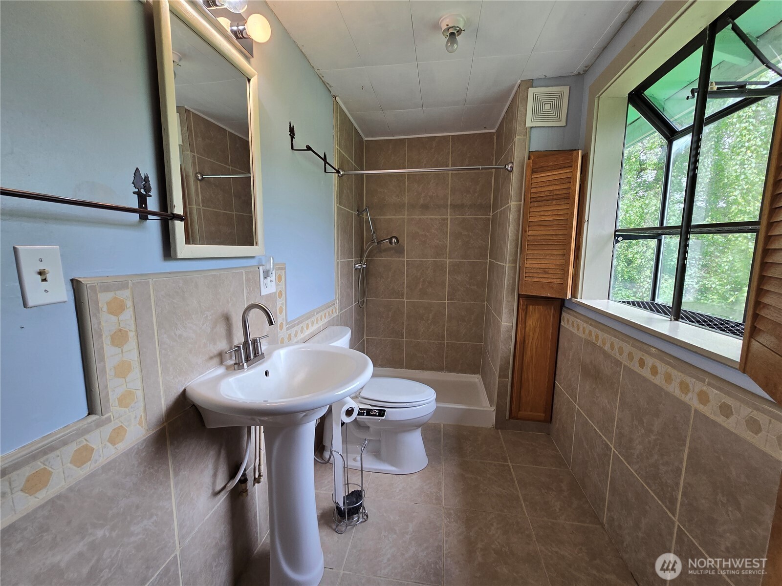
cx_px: 391
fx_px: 294
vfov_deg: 89.9
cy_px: 293
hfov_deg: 106.2
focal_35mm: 13
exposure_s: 1/60
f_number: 2.2
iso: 50
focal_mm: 2.2
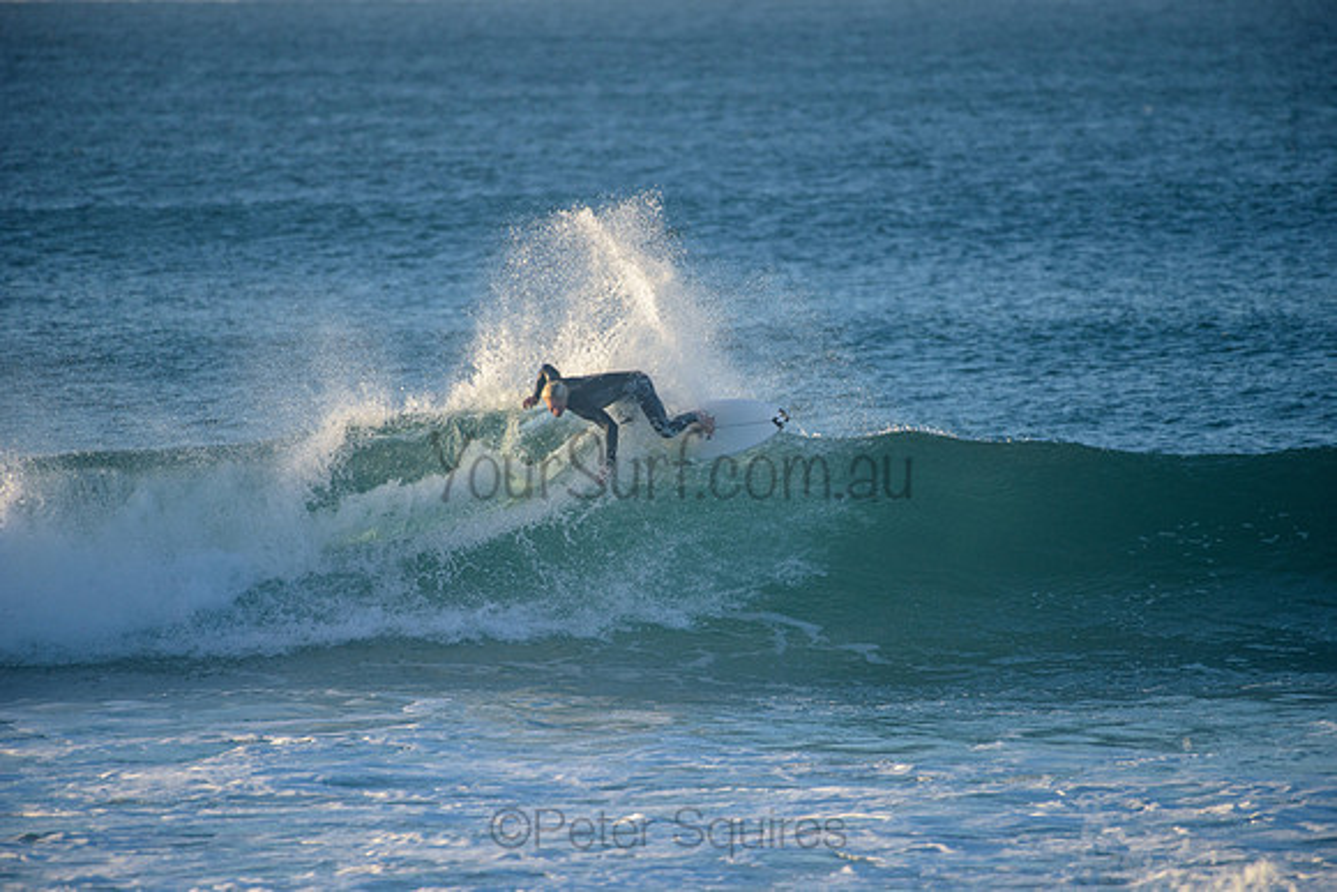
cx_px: 668
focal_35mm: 500
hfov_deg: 4.1
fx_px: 18573
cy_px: 446
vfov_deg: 2.8
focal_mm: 500
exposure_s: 1/2000
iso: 640
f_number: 5.6
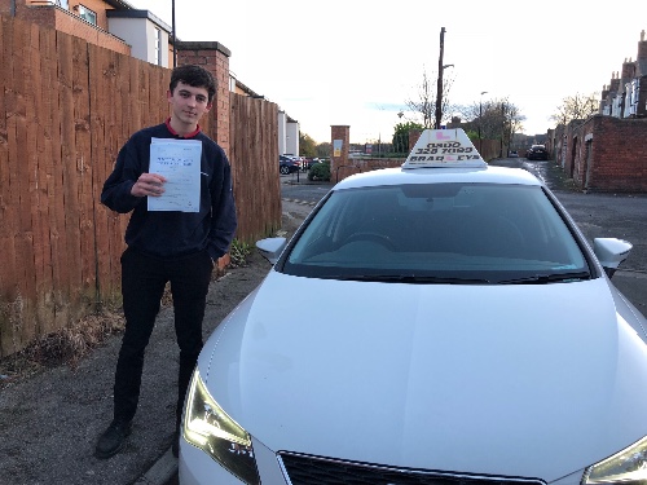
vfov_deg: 48.2
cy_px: 242
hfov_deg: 61.7
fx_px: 542
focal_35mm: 29
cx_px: 324
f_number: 1.8
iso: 40
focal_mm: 3.99
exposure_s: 1/18
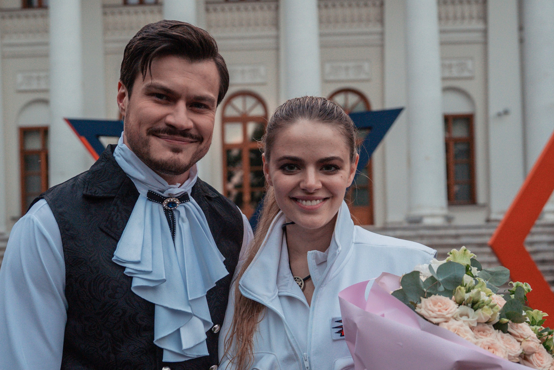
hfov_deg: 38.1
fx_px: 800
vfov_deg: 25.7
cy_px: 276
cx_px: 241
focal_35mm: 52
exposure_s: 1/250
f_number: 2.8
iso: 400
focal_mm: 29
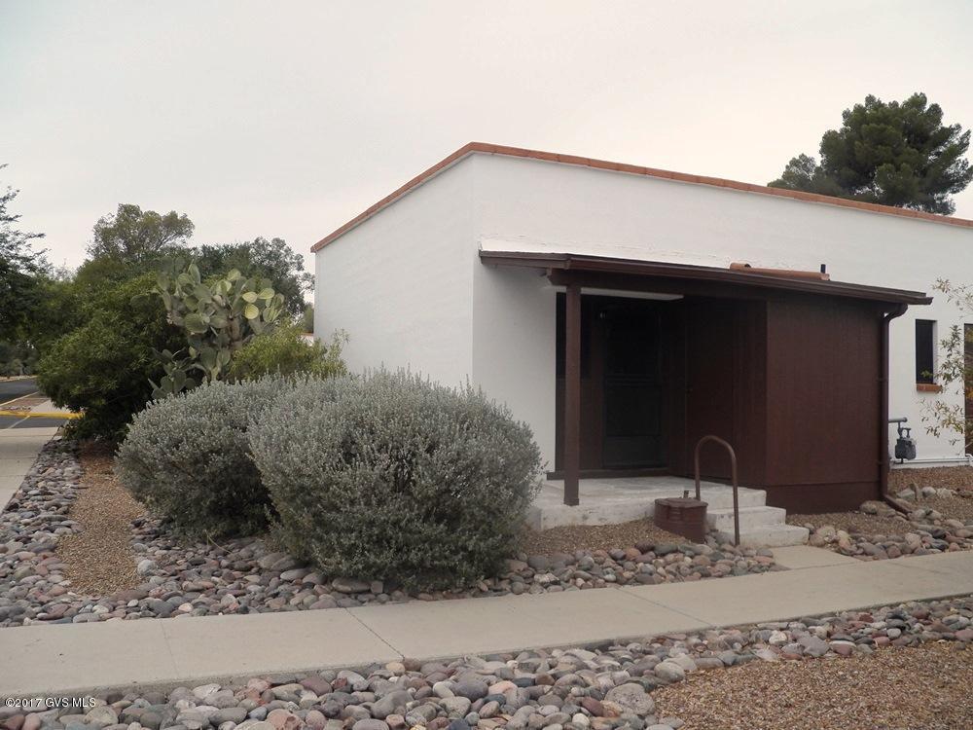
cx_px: 486
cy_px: 365
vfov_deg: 45.4
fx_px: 871
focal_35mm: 31
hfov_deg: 58.4
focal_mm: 5.5
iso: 125
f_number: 2.8
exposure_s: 1/1000
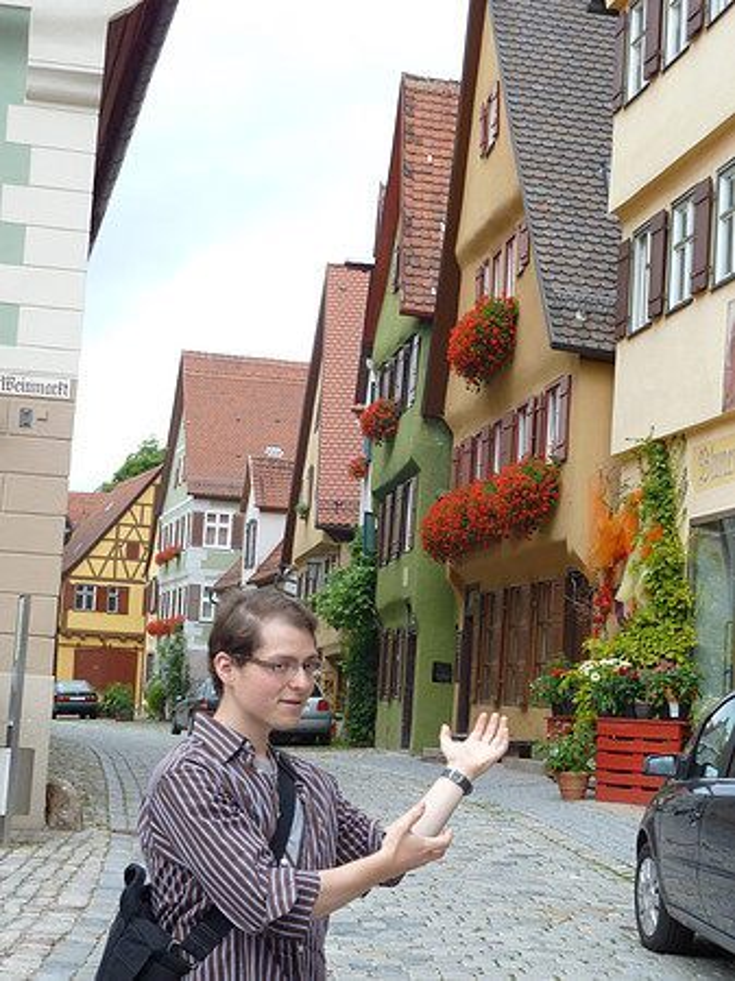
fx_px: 2040
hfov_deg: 20.4
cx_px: 368
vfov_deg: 27.0
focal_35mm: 72
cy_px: 490
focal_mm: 11.9
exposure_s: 1/160
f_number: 4.1
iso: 100
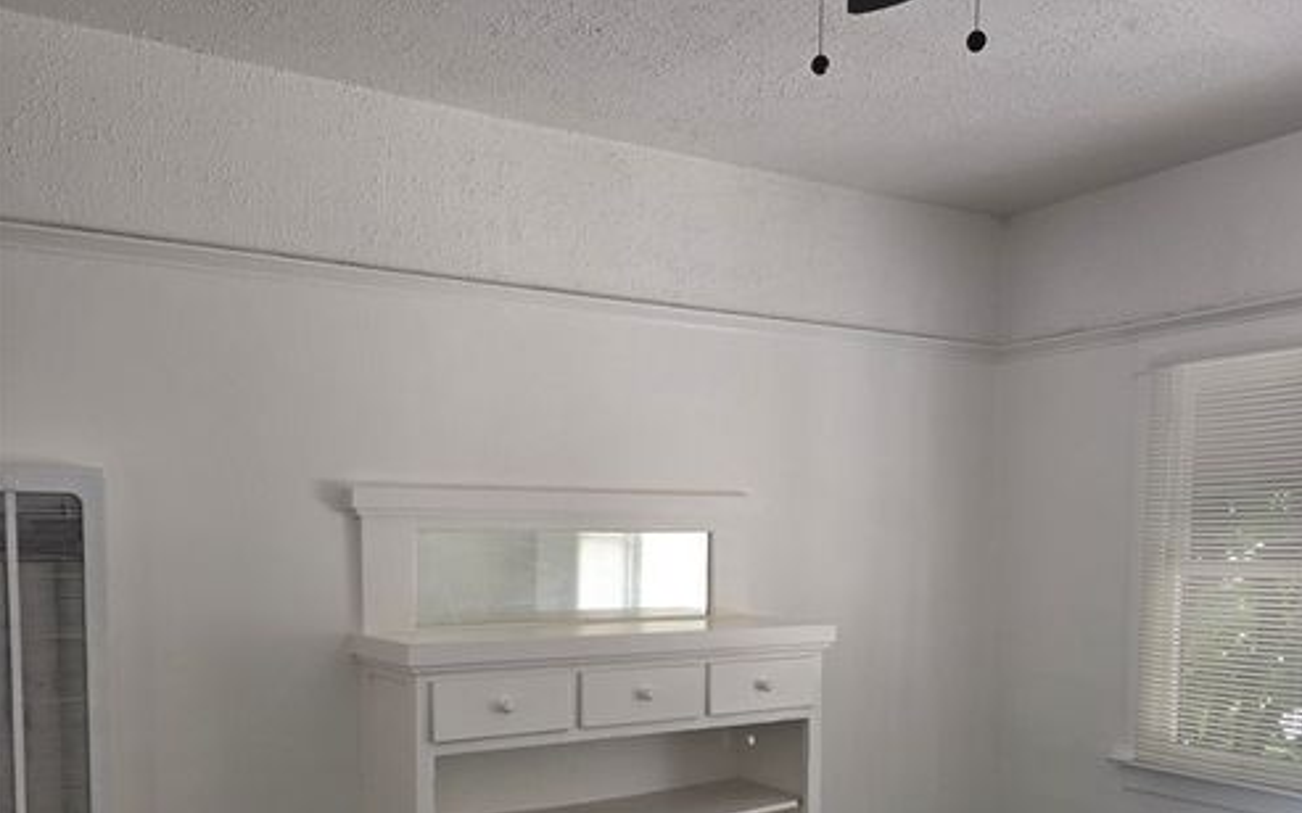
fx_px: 1171
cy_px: 619
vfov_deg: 37.3
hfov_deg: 58.1
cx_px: 658
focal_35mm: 33
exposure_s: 1/120
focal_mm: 5.4
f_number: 1.8
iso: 320
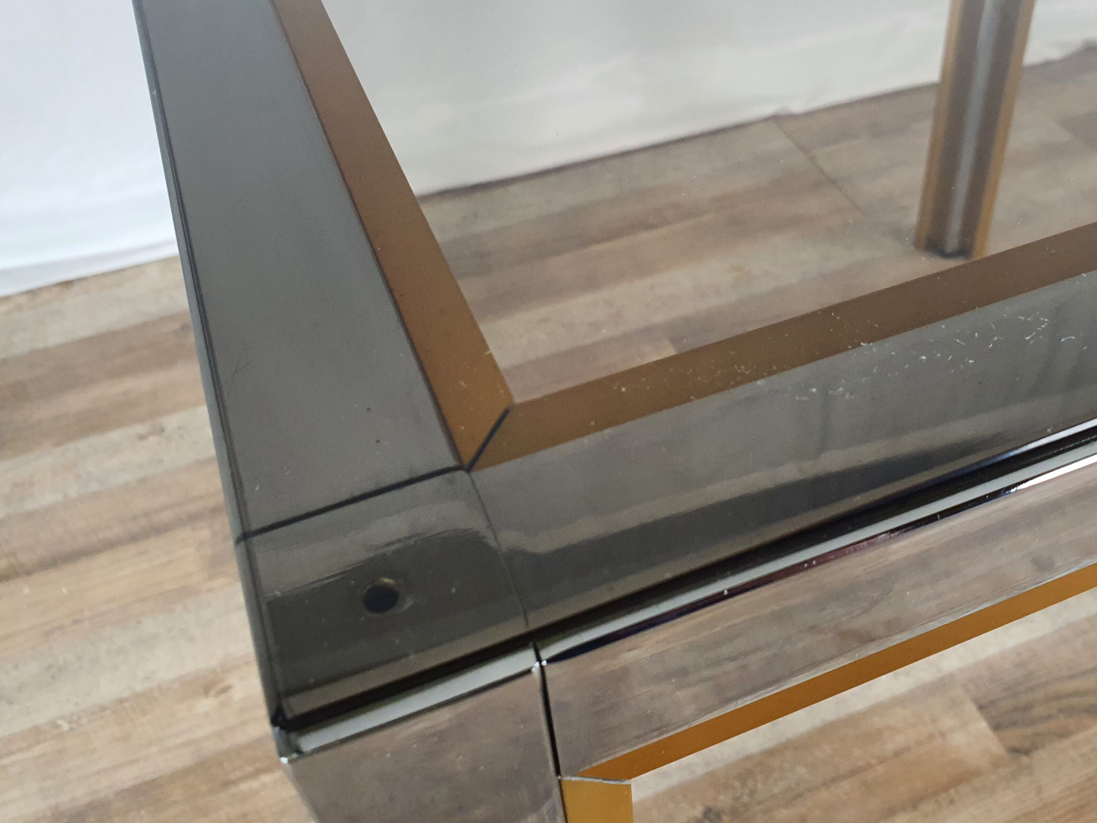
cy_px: 388
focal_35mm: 33
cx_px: 611
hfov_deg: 55.2
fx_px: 1046
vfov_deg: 42.9
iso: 250
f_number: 2.4
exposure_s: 1/50
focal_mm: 4.3
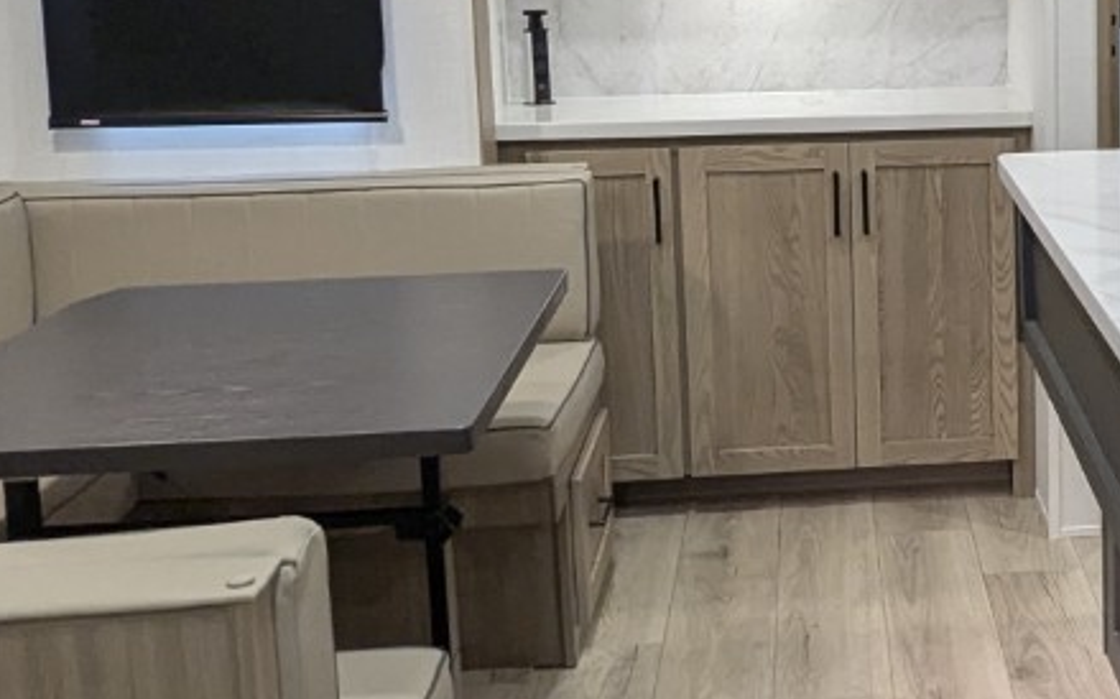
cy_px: 120
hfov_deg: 35.1
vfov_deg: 23.5
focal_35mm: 54
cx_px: 1032
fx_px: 1648
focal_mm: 2.35
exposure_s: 1/98.7
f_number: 2.2
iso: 249
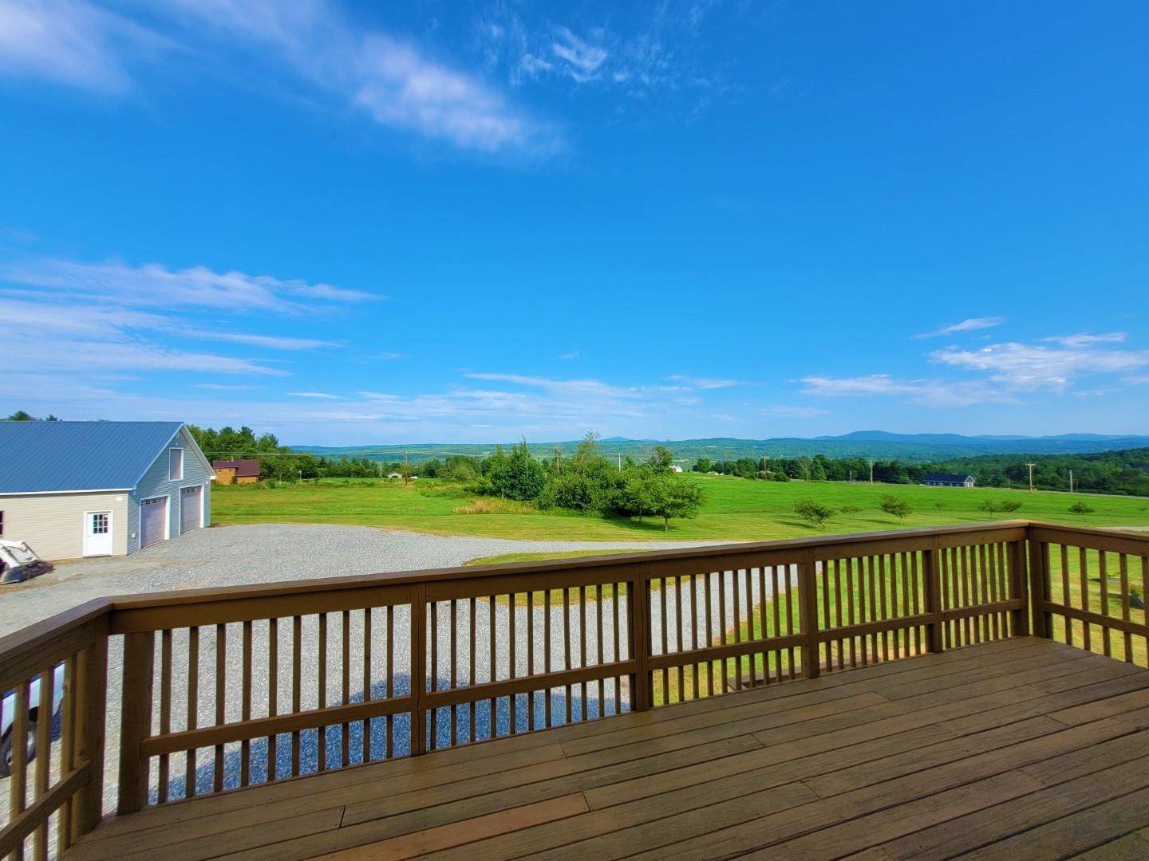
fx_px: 432
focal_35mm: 13
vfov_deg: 89.9
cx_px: 574
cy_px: 430
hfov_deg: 106.2
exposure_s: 1/1099
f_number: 2.2
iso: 40
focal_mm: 1.74
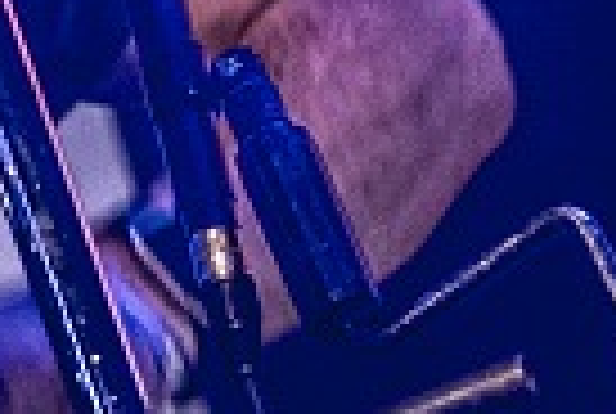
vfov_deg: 1.2
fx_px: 20218
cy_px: 130
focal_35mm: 1179
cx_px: -252
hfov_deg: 1.7
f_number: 2.8
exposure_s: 1/160
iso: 1000
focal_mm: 150
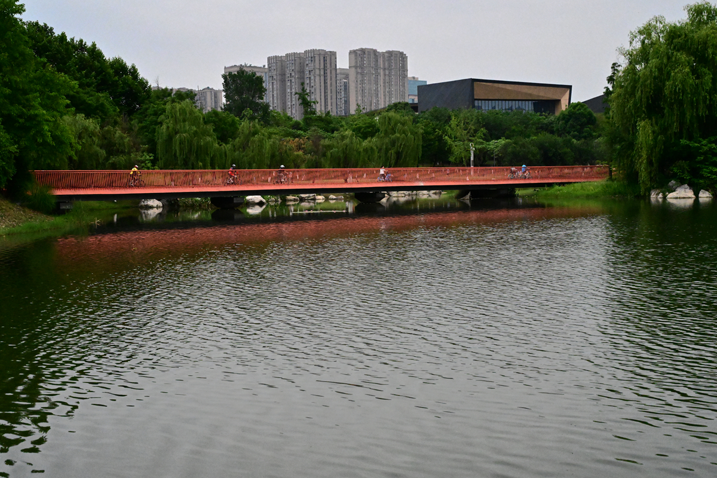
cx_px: 358
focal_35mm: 45
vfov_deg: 29.9
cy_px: 239
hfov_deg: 43.6
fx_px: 896
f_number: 8
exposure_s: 1/8000
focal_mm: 45
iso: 9000
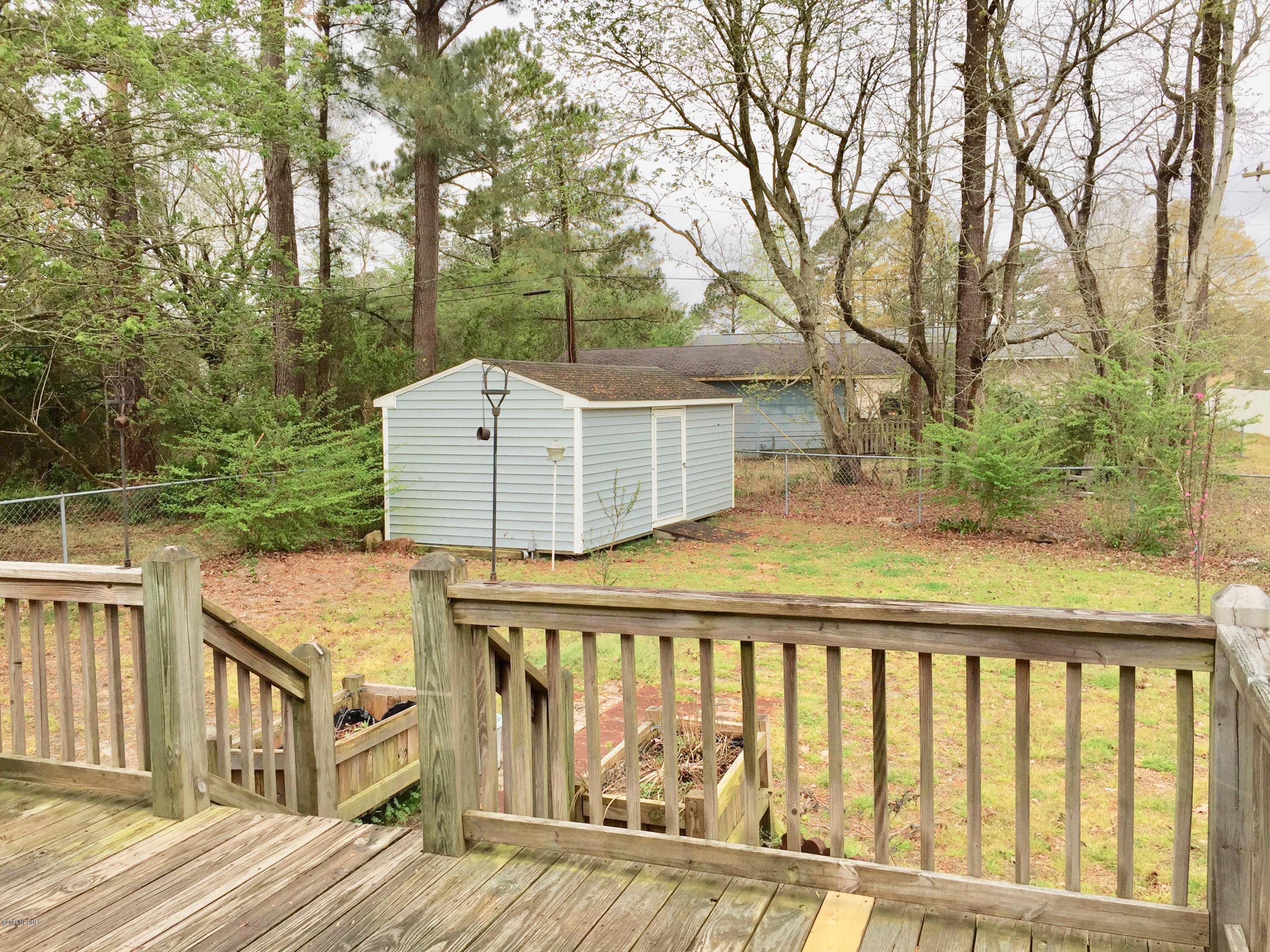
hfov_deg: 61.7
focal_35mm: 29
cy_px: 476
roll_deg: +0.1
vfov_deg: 48.2
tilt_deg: -3.0
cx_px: 635
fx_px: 1064
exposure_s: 1/514
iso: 32
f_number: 2.2
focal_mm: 4.15
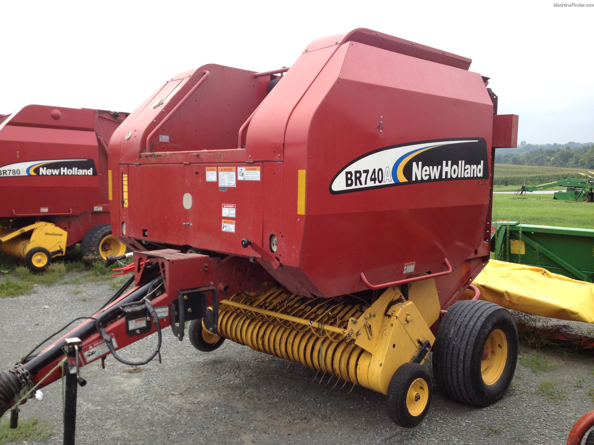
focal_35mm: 35
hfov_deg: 52.6
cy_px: 222
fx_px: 601
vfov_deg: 40.7
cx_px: 297
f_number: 2.4
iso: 50
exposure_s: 1/951
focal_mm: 4.28
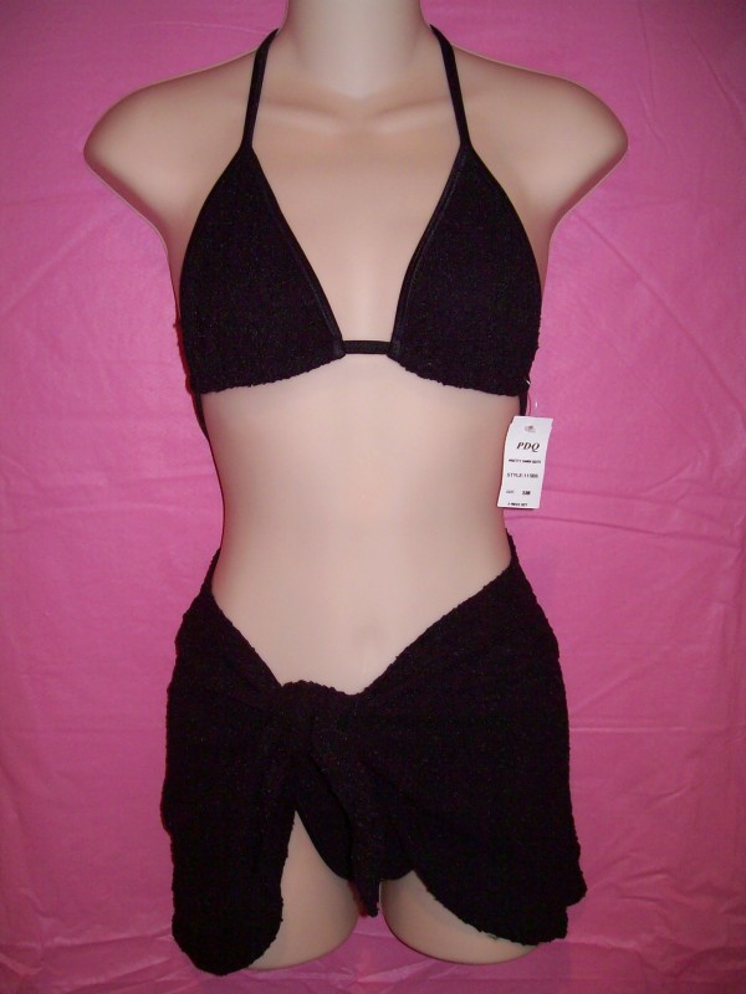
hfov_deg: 39.7
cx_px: 373
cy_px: 497
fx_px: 1034
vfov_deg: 51.4
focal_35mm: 36
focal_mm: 6
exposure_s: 1/64
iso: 80
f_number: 2.7
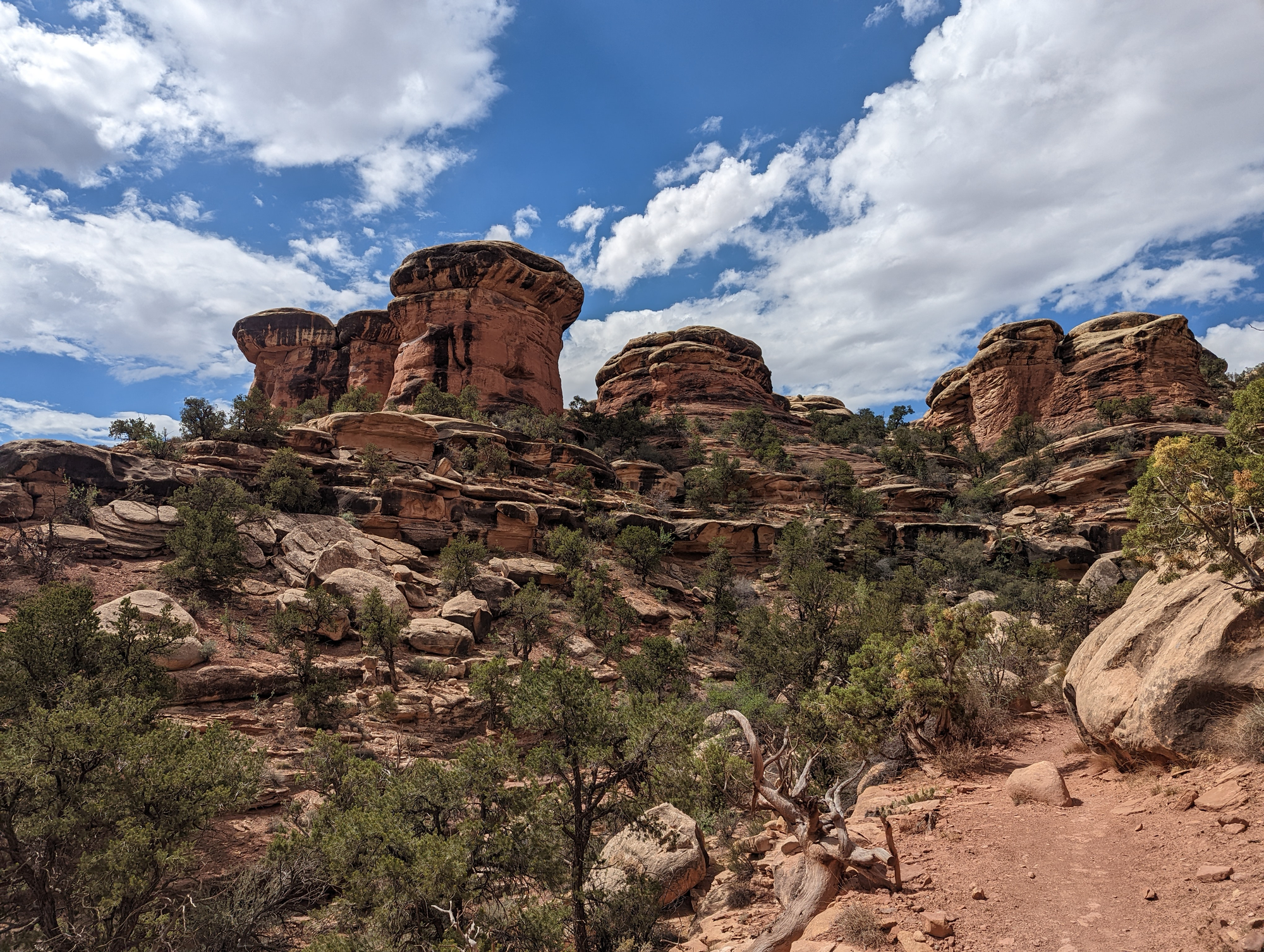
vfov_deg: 56.9
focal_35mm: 24
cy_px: 476
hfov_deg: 71.5
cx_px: 632
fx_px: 878
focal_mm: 6.81
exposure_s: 1/4184
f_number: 1.85
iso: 43
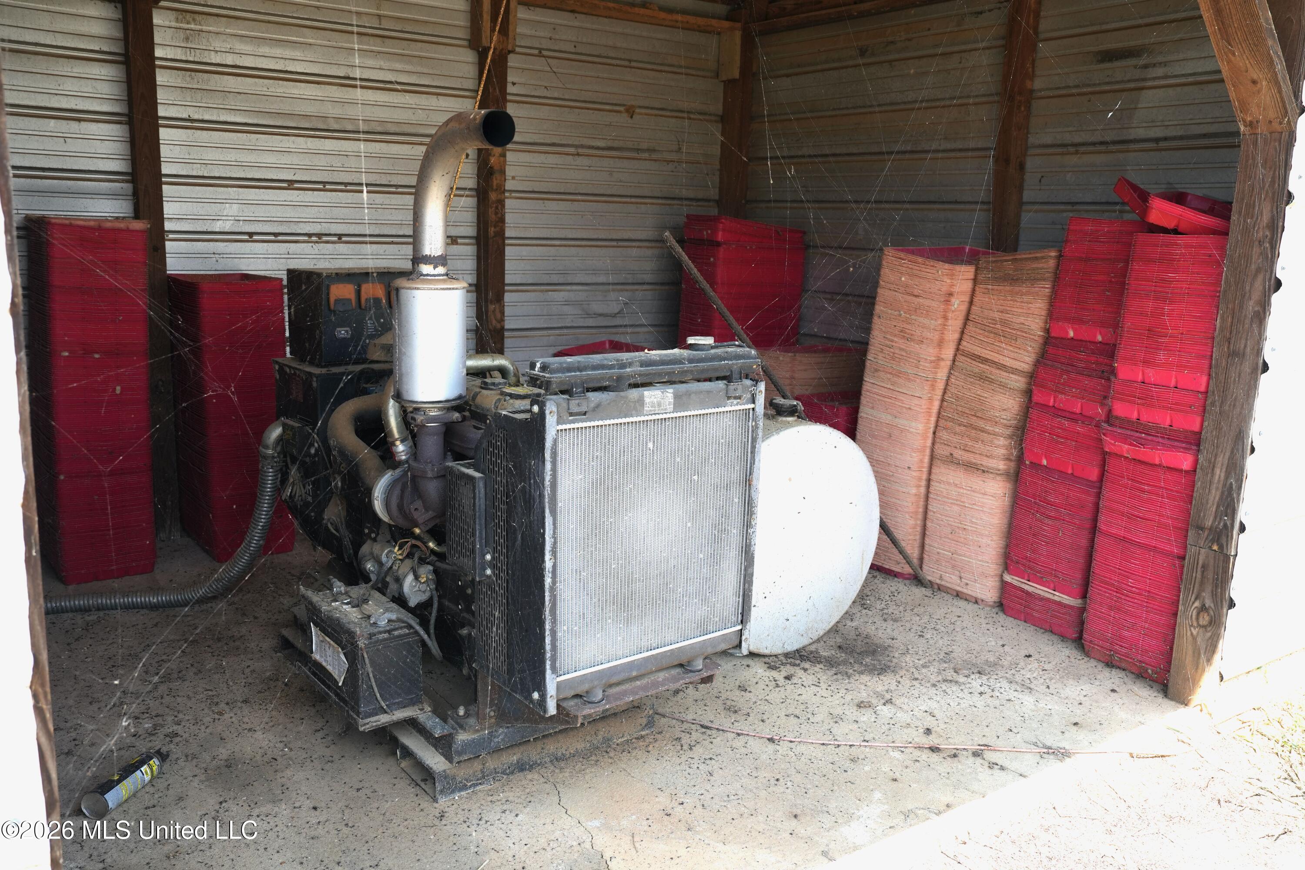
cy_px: 435
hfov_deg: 63.7
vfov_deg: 45.0
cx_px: 652
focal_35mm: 29
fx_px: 1051
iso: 400
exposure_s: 1/400
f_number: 5
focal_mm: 29
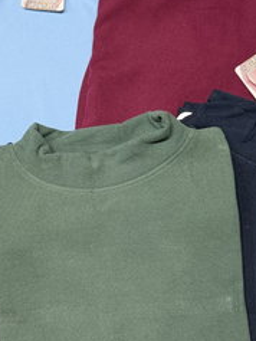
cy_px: 145
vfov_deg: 35.5
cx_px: 81
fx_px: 532
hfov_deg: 26.9
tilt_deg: -72.2
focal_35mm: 54
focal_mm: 6.76
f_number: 1.78
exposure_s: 1/50
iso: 160
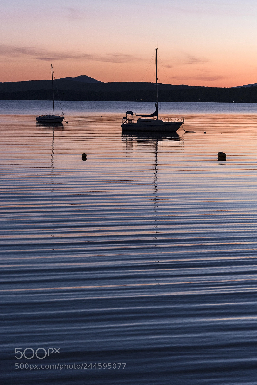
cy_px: 192
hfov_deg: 18.2
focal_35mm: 75
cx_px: 128
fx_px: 803
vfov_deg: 27.0
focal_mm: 75
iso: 800
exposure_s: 1/30
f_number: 4.5
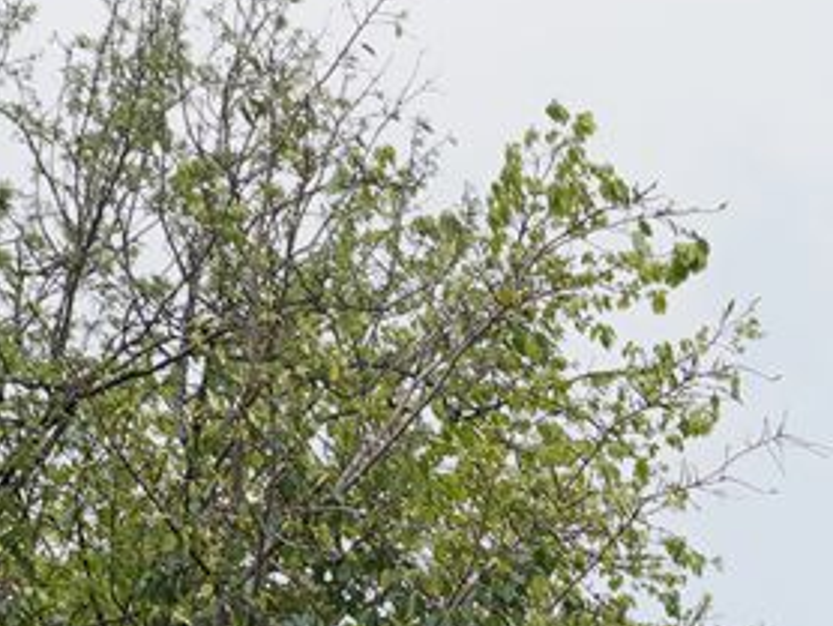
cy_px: 1905
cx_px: 1217
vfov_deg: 7.7
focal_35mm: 166
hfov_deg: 11.4
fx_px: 3998
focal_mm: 24
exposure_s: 1/125
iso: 100
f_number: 9
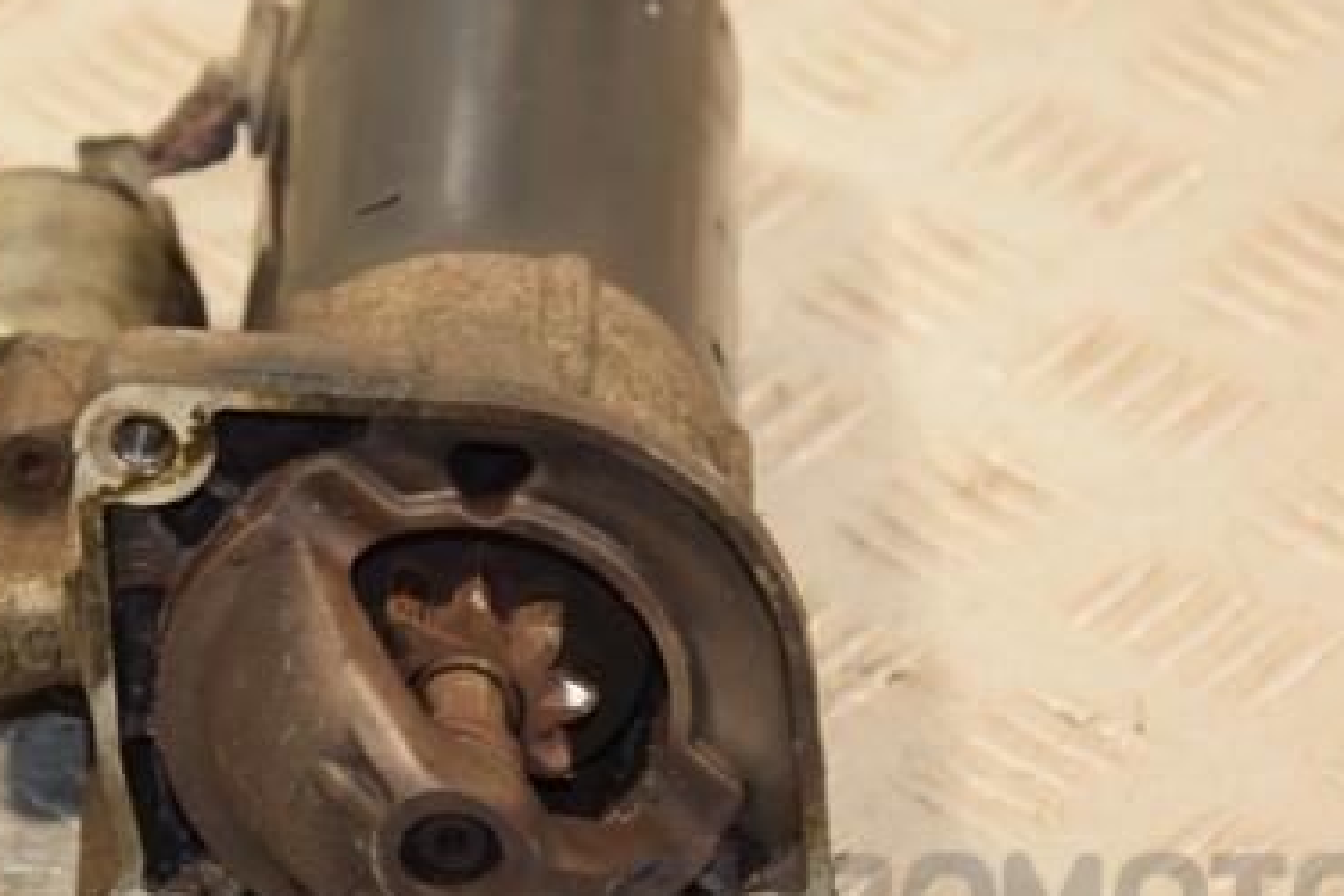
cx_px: 563
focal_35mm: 168
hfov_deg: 12.2
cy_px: 430
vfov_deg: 8.2
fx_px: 6272
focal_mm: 70
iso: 800
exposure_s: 1/160
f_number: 5.3
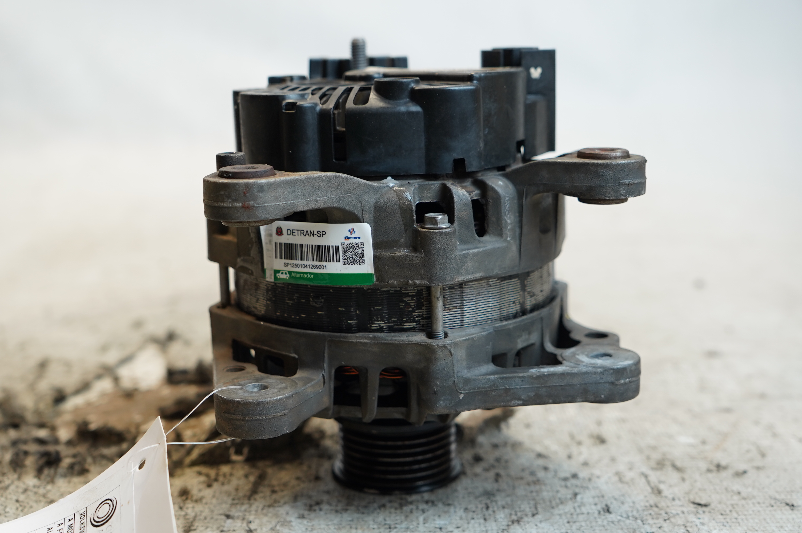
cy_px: 266
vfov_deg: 26.4
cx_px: 401
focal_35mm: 51
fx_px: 1135
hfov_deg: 38.9
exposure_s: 1/60
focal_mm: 34
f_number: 4
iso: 250
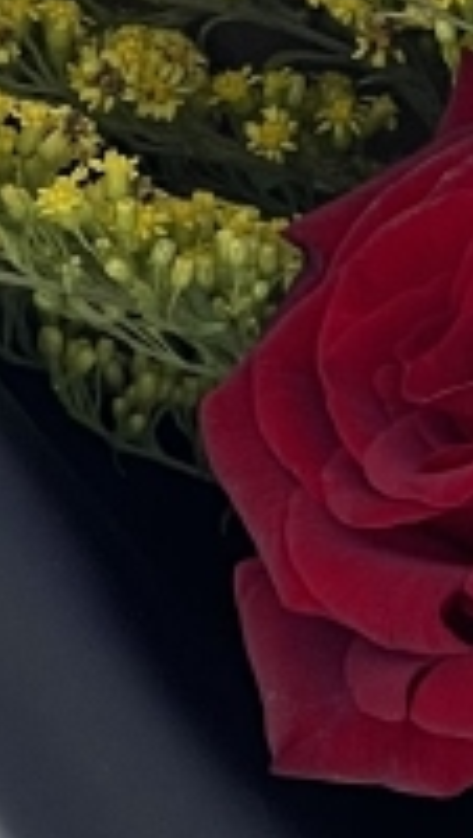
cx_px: 1427
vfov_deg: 5.2
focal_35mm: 418
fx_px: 9289
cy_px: 335
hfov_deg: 2.9
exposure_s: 1/250
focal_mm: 7.5
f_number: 2.2
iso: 20
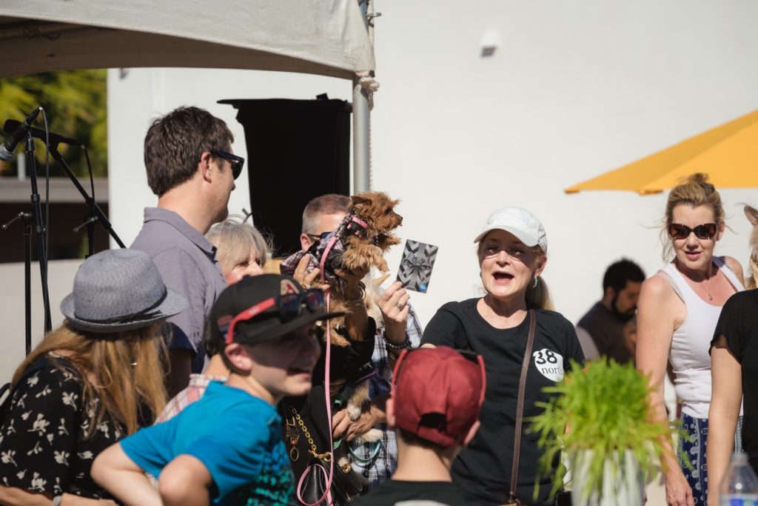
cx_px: 379
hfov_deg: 12.5
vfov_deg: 8.3
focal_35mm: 165
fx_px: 3474
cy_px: 253
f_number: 6.3
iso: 64
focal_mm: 165
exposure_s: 1/1250
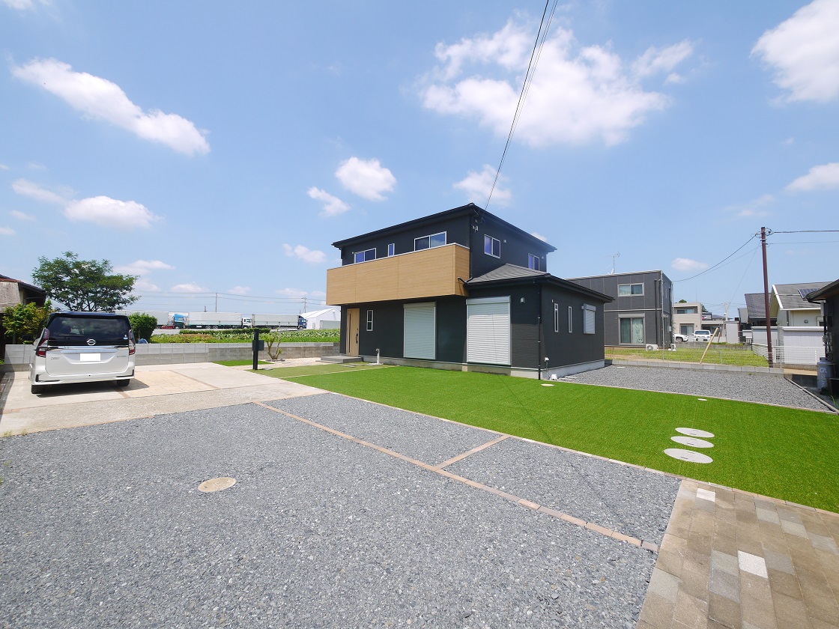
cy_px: 314
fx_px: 339
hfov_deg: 102.1
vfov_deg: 85.7
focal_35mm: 14
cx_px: 420
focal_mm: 7
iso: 160
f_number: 8
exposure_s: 1/400
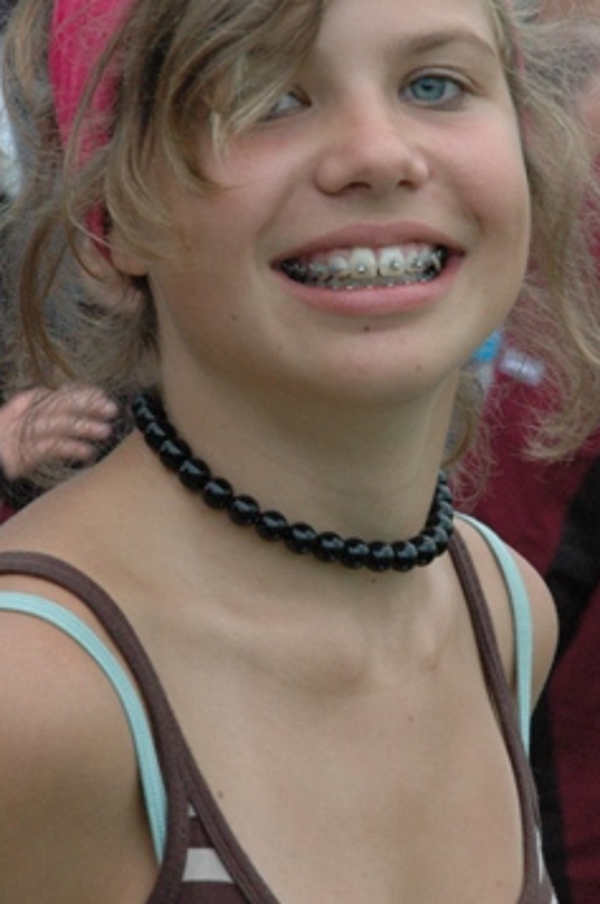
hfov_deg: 7.3
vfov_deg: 11.0
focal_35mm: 188
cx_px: 368
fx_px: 4713
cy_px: 382
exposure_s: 1/400
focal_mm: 70
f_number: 10
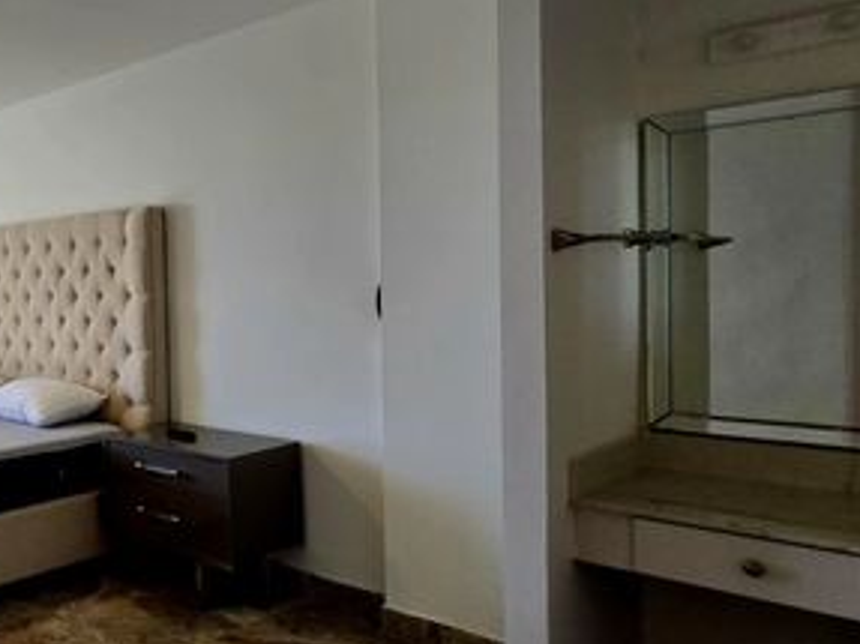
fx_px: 720
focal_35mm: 29
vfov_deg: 48.2
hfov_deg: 47.9
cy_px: 326
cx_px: -45
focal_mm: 2.2
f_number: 2.2
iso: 64
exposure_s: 1/60.2
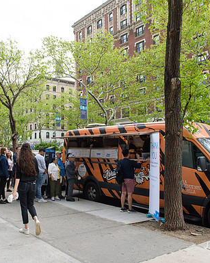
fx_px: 264
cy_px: 131
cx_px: 70
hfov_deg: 42.8
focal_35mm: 34
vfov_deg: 52.9
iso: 200
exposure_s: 1/250
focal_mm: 24
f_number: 5
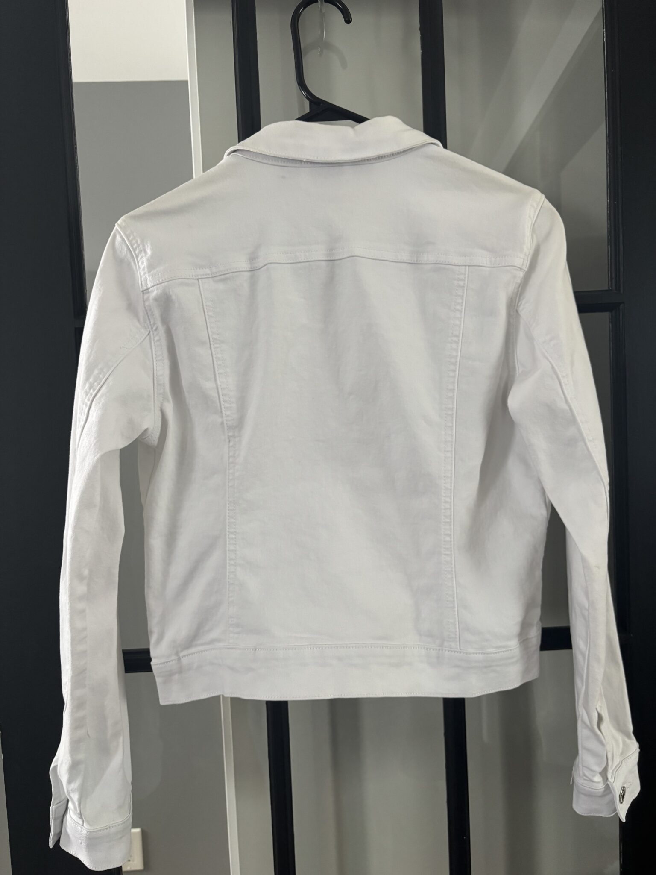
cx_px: 328
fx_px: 657
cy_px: 438
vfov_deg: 67.3
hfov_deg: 53.1
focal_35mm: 26
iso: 250
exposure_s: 1/60
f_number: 1.6
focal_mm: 5.96
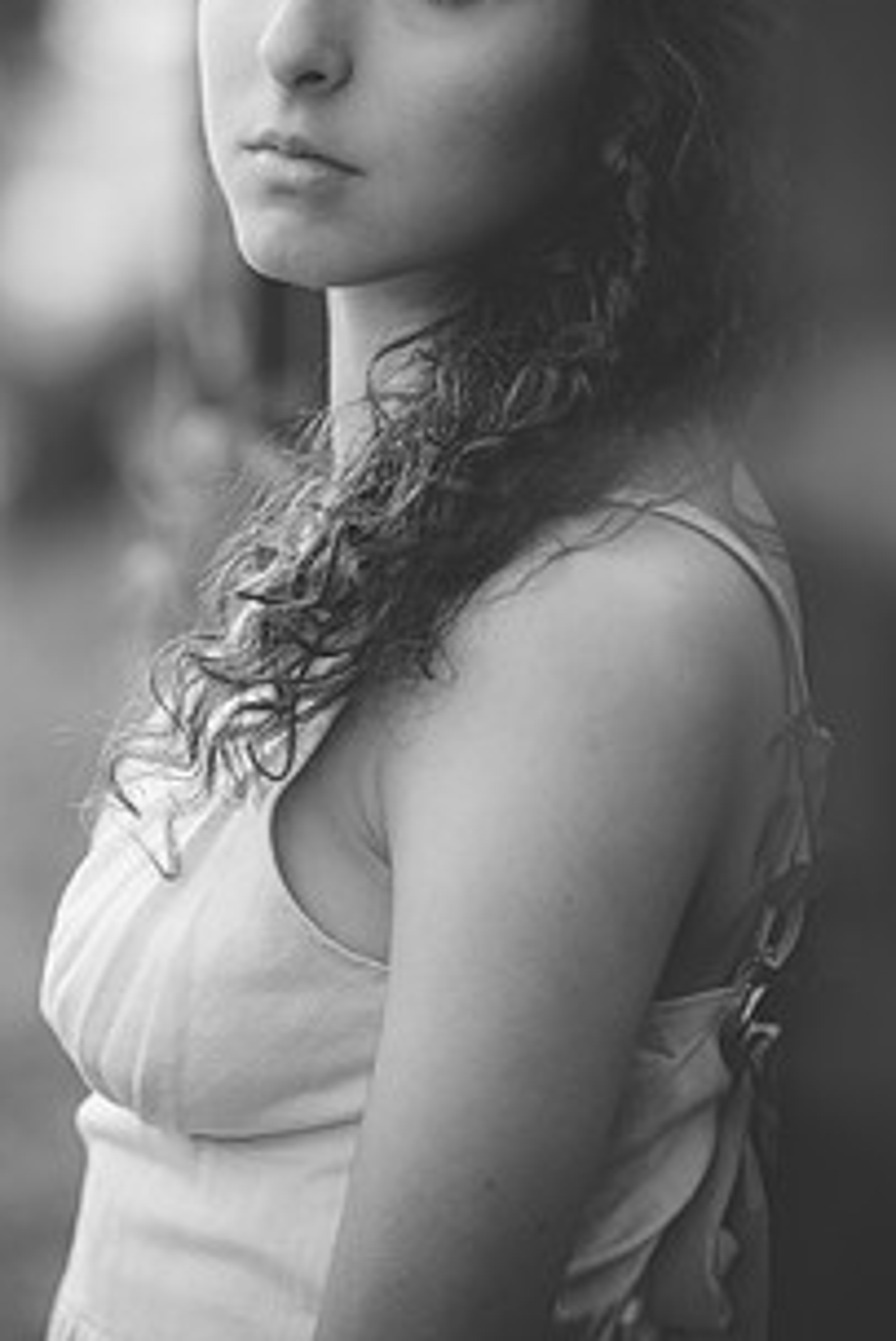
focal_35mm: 200
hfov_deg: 6.9
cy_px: 362
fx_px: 7458
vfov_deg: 10.3
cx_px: 358
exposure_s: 1/250
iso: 360
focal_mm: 135
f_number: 2.8
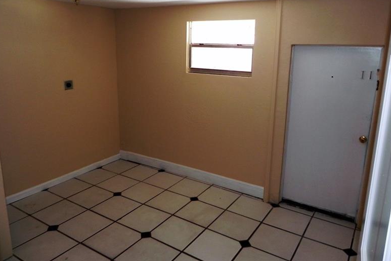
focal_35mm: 28
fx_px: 304
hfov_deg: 65.5
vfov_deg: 46.3
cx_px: 198
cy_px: 113
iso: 160
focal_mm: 4.6
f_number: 2.8
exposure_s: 1/37.4
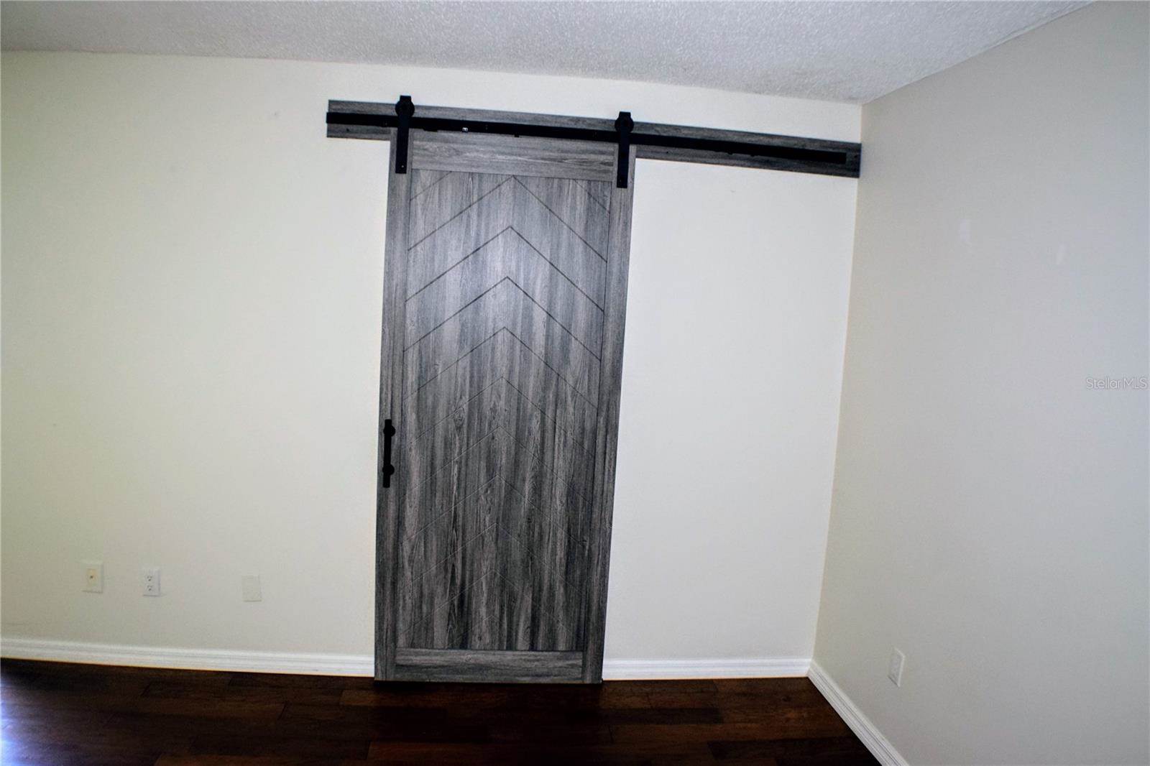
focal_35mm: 34
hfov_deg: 55.1
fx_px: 1102
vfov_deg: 38.3
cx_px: 575
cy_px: 383
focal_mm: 23
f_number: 3.8
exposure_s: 1/60
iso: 1400
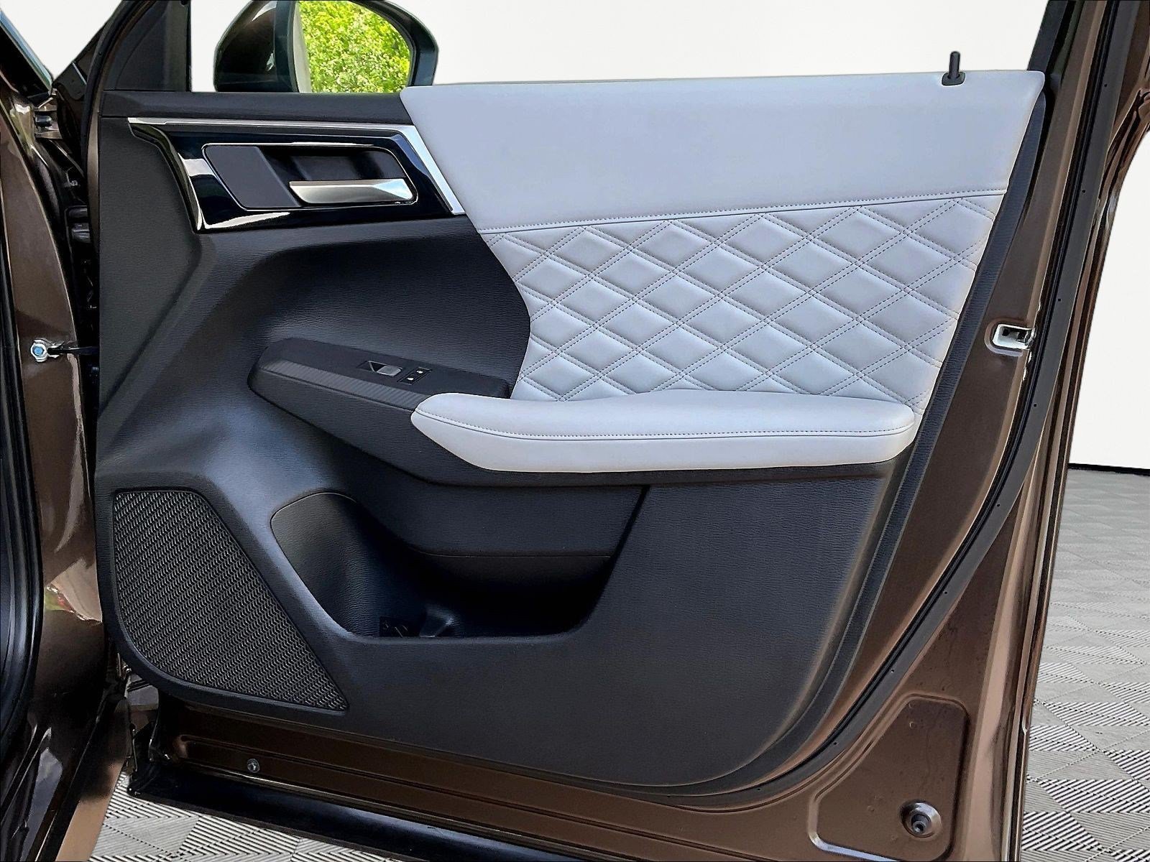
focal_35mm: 29
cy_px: 431
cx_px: 575
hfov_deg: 61.7
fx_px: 963
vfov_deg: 48.2
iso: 16
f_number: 1.8
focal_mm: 3
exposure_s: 1/122
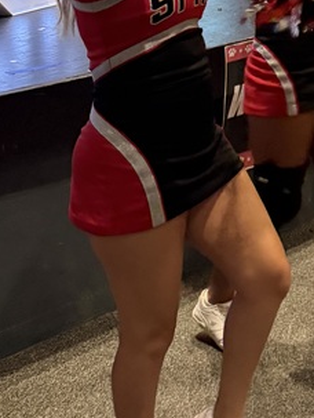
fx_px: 978
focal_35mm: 81
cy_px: -222
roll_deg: +0.3
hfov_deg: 16.3
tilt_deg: +1.6
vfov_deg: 20.4
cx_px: 500
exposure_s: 1/40
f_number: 1.78
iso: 640
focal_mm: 6.76
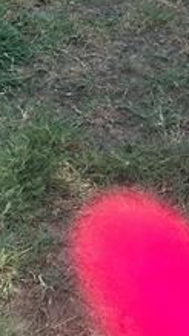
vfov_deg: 18.6
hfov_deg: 13.2
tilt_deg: -6.2
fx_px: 818
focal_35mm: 92
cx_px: 118
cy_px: -251
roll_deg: -0.2
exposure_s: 1/2525
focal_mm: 6.86
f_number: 1.78
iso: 80
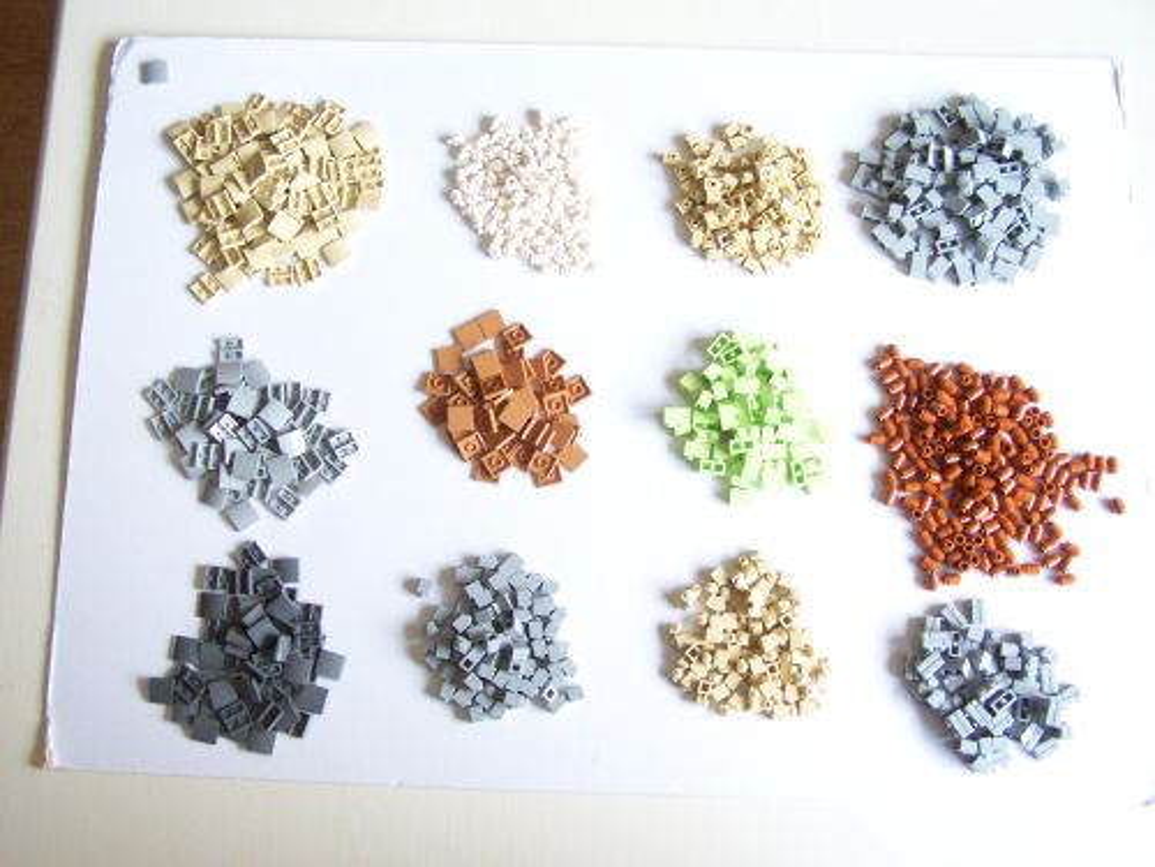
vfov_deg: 37.7
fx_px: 1268
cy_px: 434
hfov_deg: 49.0
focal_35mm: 38
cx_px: 578
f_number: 3.6
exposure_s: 1/20
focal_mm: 6.3
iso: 400
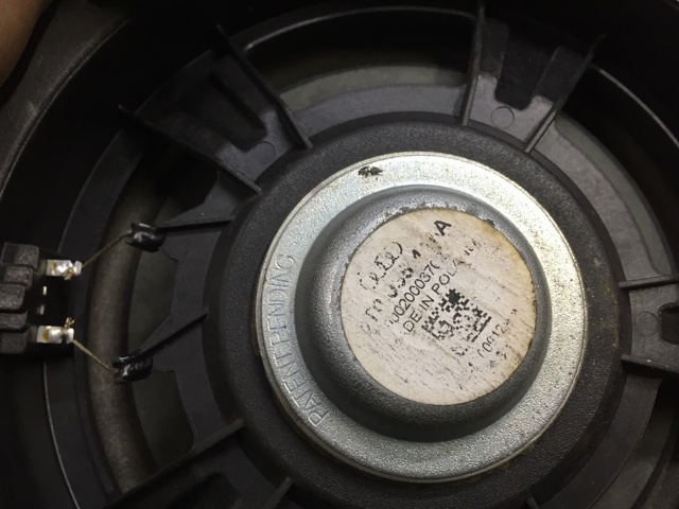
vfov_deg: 48.2
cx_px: 340
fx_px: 569
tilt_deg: -28.0
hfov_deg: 61.7
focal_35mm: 29
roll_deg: -1.2
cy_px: 254
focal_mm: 4.15
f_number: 2.2
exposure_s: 1/33
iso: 40
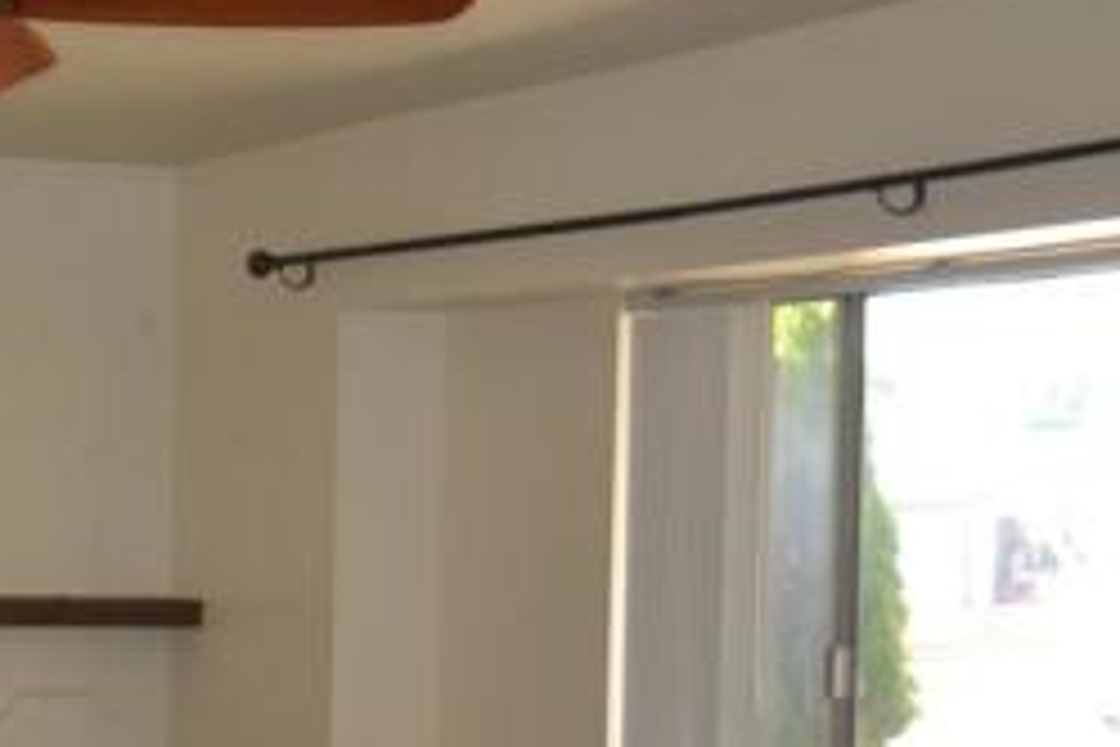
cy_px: 506
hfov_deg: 23.8
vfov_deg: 17.0
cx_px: -94
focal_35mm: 80
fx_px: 2490
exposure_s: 1/125
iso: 360
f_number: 4
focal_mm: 13
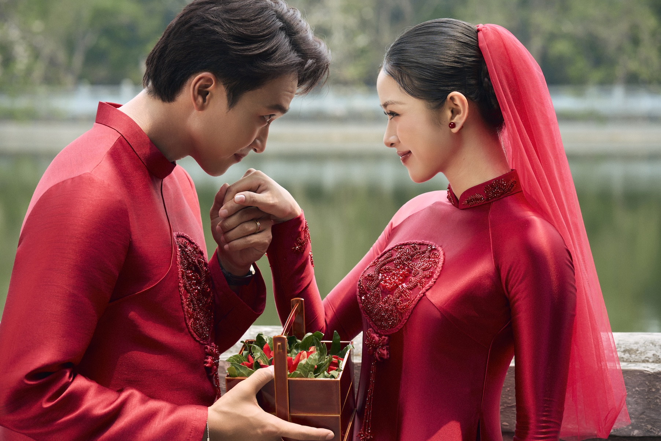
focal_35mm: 85
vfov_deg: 16.1
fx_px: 1561
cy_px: 220
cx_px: 330
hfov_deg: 23.9
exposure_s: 1/400
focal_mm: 85
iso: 250
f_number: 4.5
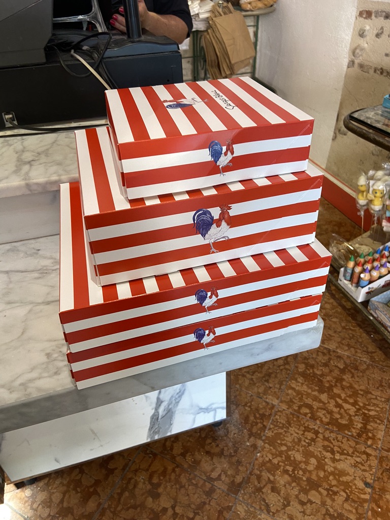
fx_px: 391
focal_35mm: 26
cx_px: 195
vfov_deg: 67.3
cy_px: 260
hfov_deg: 53.1
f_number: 1.8
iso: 80
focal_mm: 4.25
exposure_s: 1/50
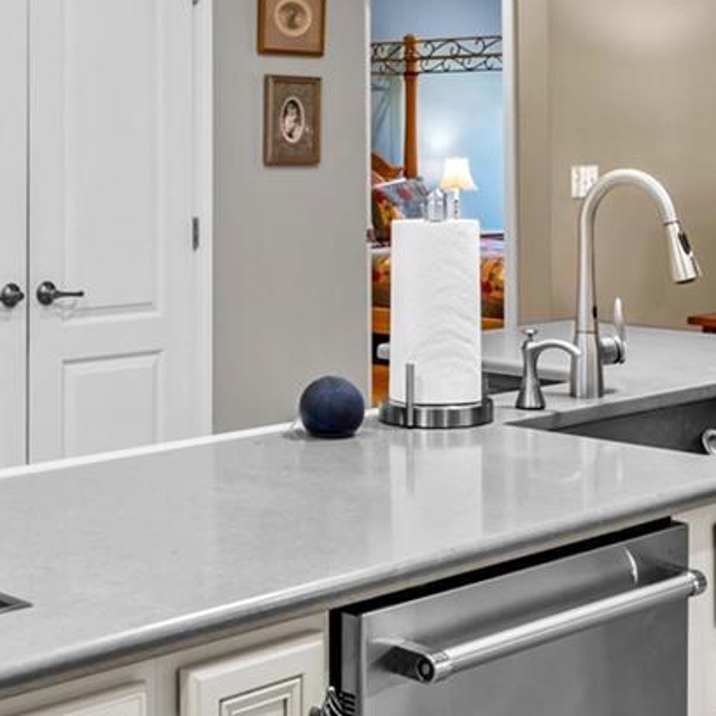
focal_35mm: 68
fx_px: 1591
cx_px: 278
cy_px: 160
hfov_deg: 25.3
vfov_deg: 25.0
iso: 100
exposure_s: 1/1.67
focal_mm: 16
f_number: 8
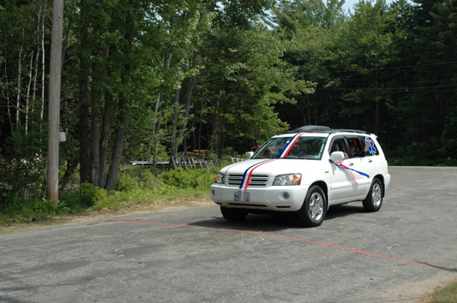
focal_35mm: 49
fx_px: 616
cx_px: 256
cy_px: 141
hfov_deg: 40.6
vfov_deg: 27.7
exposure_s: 1/320
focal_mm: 27
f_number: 9
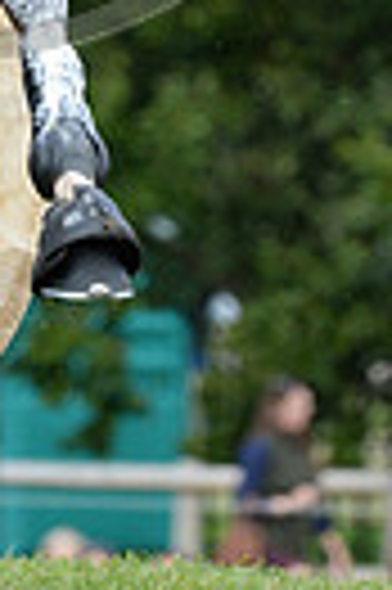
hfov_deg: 1.0
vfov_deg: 1.5
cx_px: -108
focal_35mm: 1376
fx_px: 22533
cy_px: -599
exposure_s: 1/1000
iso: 800
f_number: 6.3
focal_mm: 310
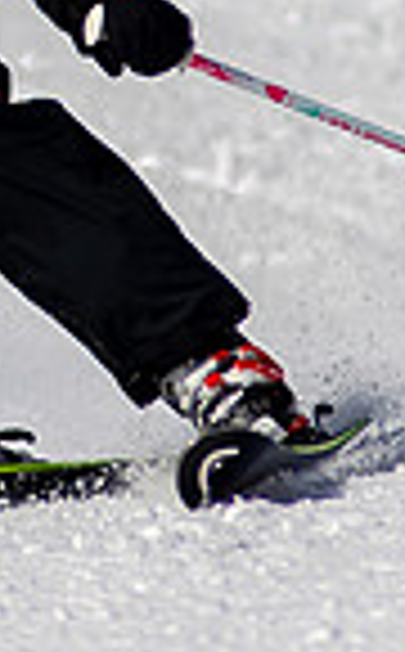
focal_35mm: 2414
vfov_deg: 0.9
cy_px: 43
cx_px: -358
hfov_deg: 0.5
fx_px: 42845
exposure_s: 1/8000
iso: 100
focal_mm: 300
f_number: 2.8
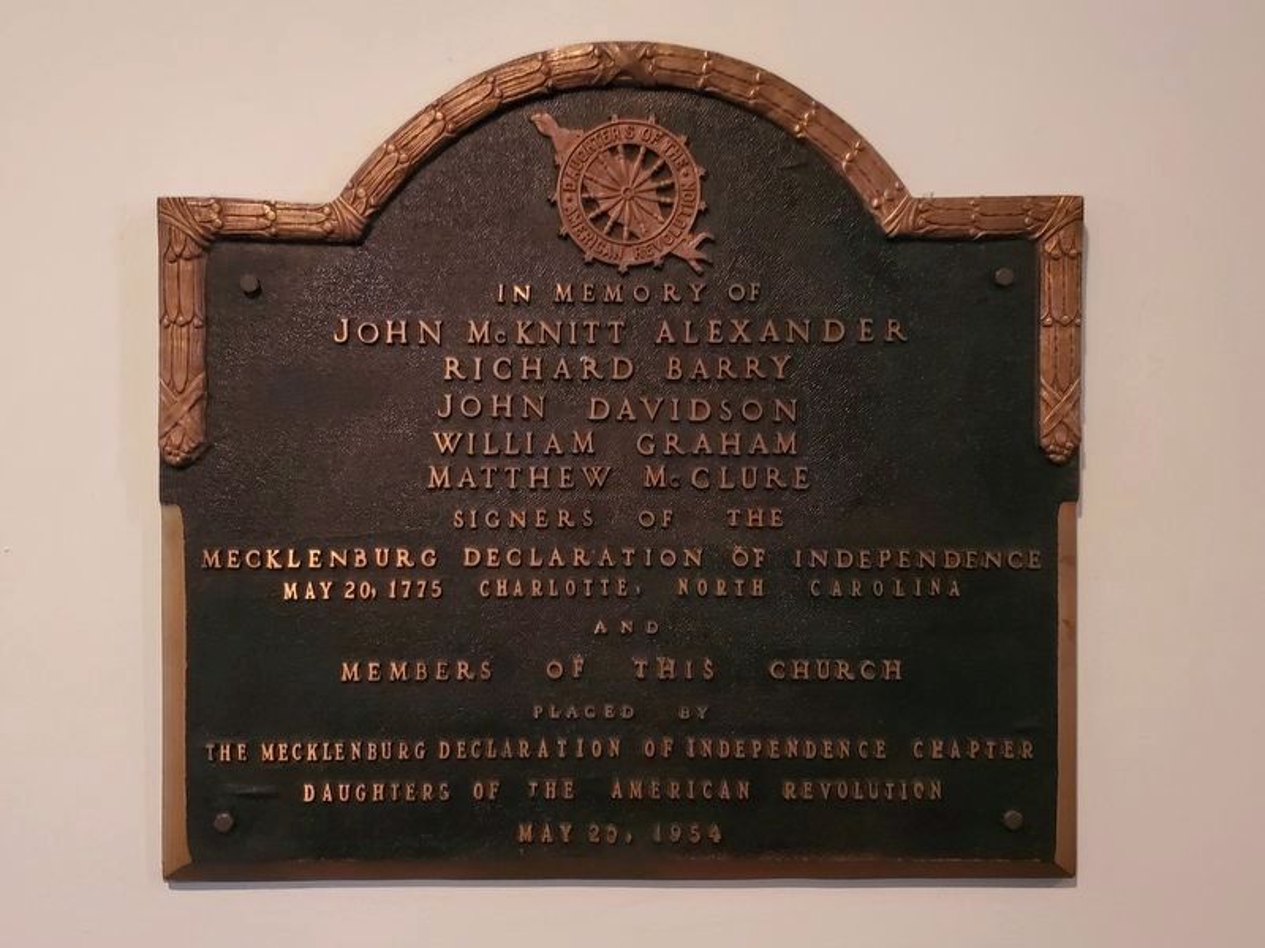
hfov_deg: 67.3
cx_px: 632
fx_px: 950
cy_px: 474
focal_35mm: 26
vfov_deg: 53.1
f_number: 1.5
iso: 640
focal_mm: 4.3
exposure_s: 1/17
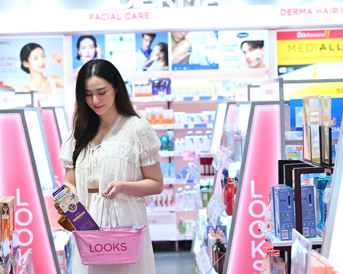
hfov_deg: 23.0
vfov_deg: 18.5
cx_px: 147
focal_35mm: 83
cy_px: 149
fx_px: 842
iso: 80
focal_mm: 50
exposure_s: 1/125
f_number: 2.5
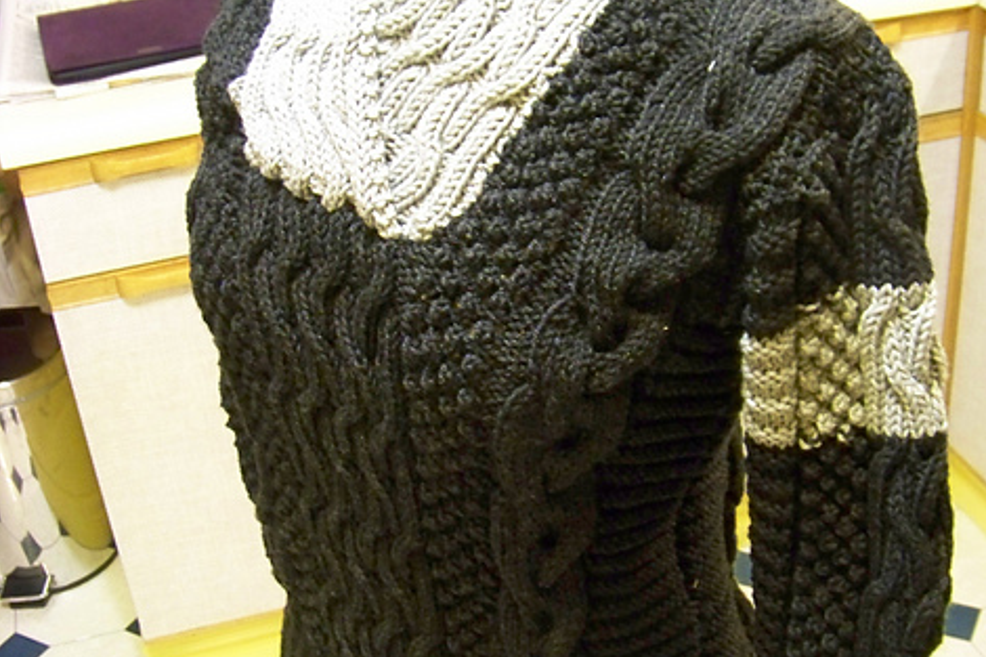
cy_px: 336
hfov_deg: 38.9
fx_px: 1396
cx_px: 501
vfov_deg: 26.5
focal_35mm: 51
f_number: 2.8
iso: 400
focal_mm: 5.85
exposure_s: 1/8
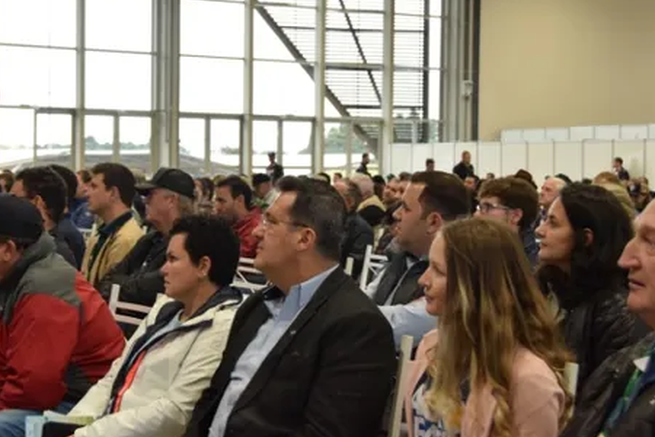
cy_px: 173
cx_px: 279
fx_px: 1455
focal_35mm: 80
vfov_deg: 17.0
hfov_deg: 25.3
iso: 1000
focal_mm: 40
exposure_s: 1/80
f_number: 6.3
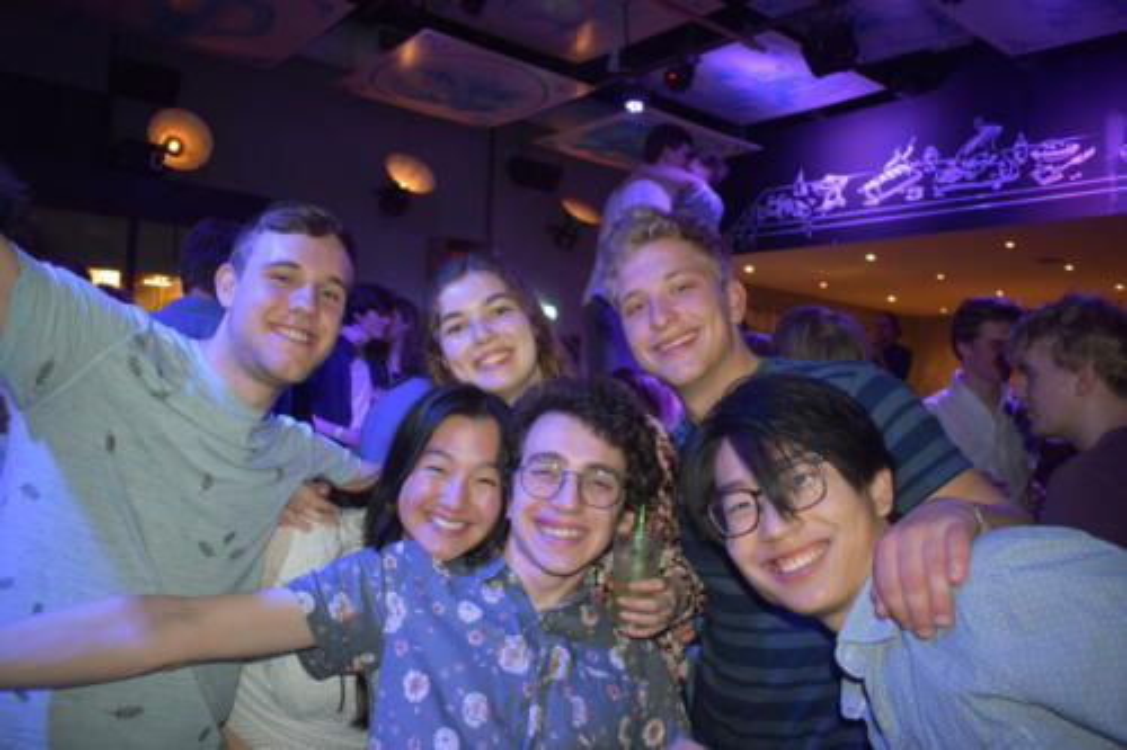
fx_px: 845
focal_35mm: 27
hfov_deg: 67.4
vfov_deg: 47.9
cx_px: 564
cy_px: 375
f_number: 3.5
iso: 1600
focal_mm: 18
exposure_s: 1/60
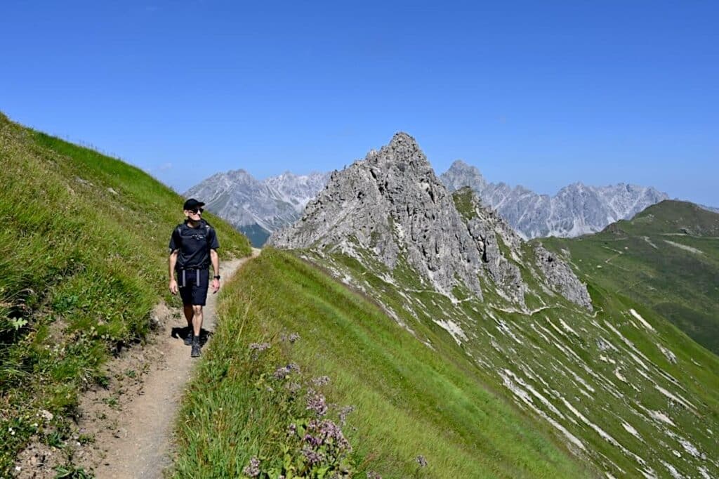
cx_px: 360
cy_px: 240
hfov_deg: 73.8
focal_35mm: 24
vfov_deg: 53.1
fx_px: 479
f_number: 7.1
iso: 100
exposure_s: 1/400
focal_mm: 24
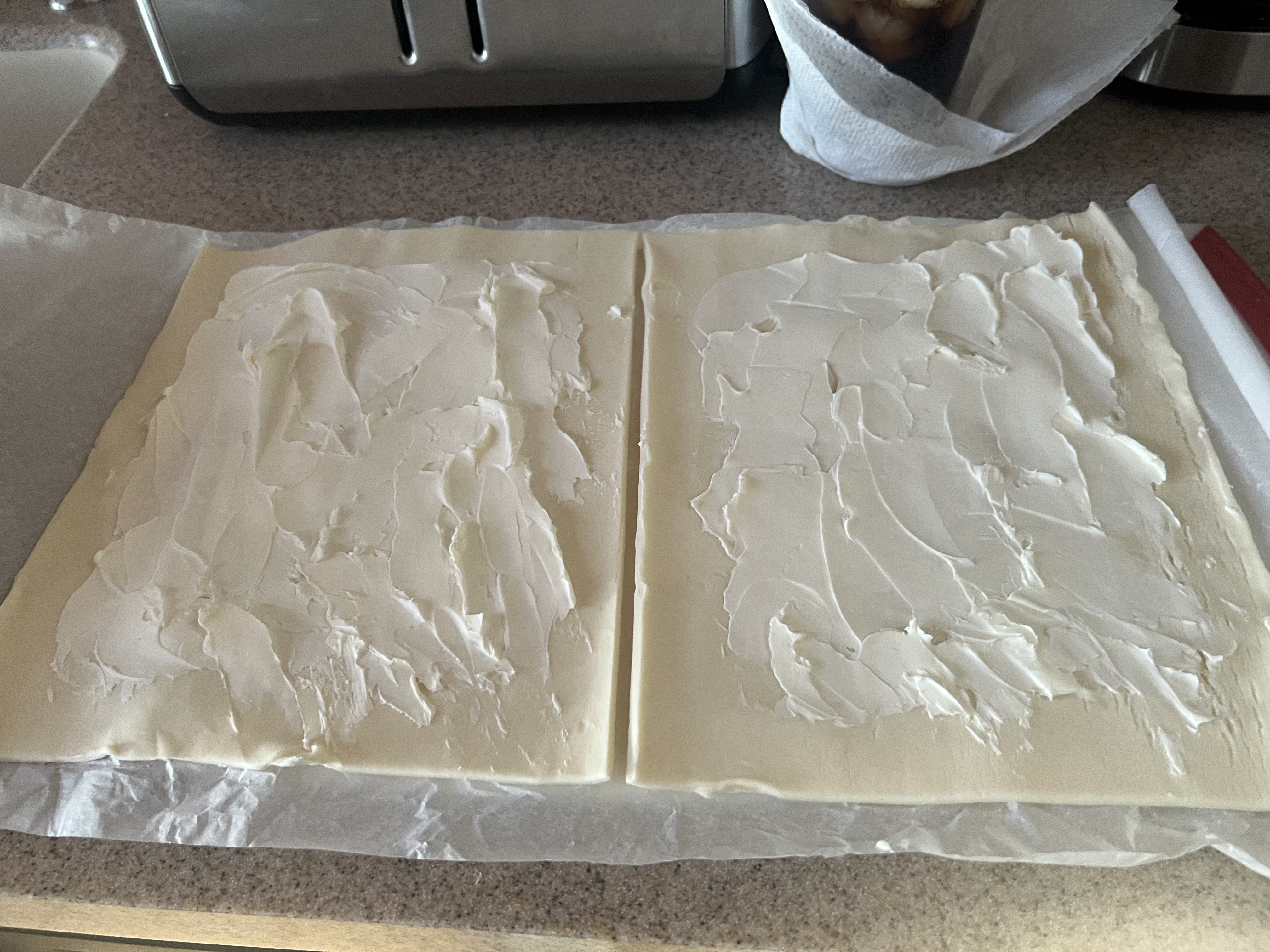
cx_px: 635
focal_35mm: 26
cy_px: 476
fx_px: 954
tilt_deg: -50.9
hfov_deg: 67.3
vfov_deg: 53.1
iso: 160
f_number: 1.5
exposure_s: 1/60
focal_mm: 5.7
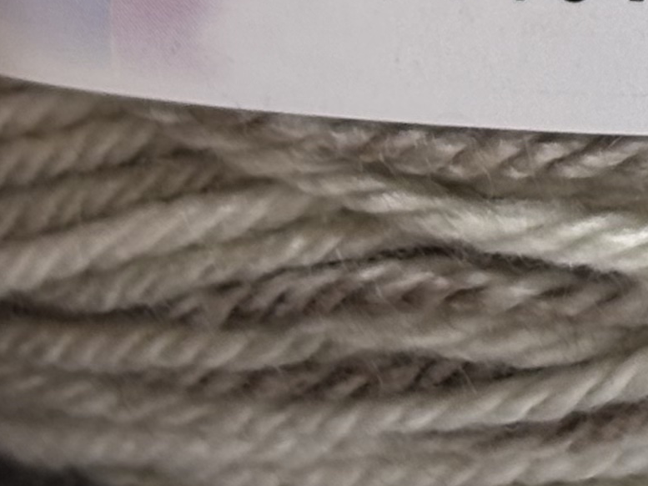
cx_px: 944
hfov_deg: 7.2
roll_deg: -1.3
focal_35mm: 270
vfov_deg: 5.3
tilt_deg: -15.5
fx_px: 5052
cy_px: -645
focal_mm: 5.96
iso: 25
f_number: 1.6
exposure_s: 1/115
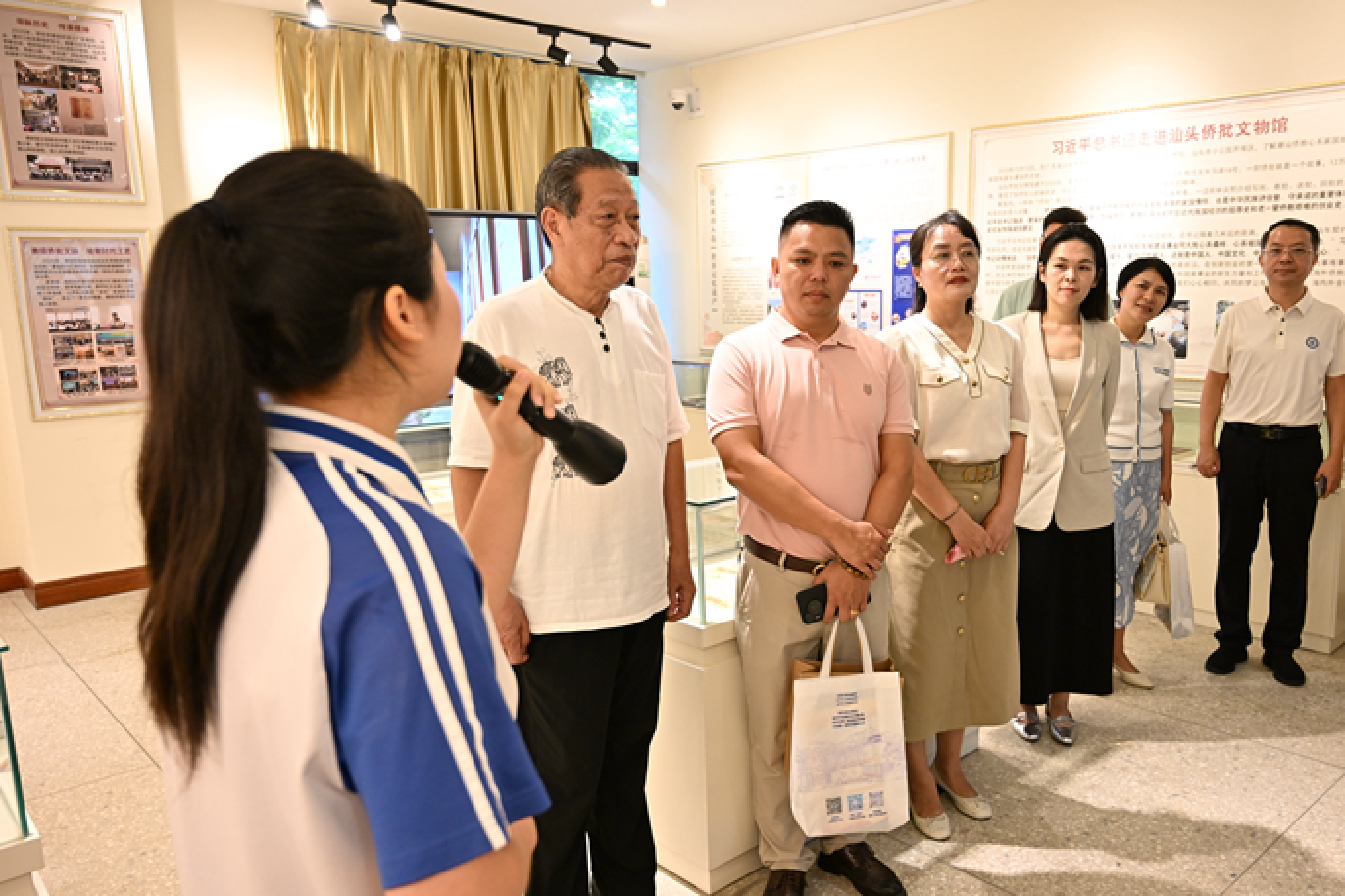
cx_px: 774
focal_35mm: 28
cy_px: 472
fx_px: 1046
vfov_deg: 46.4
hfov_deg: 65.1
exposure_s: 1/60
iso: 800
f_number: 4
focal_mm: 24
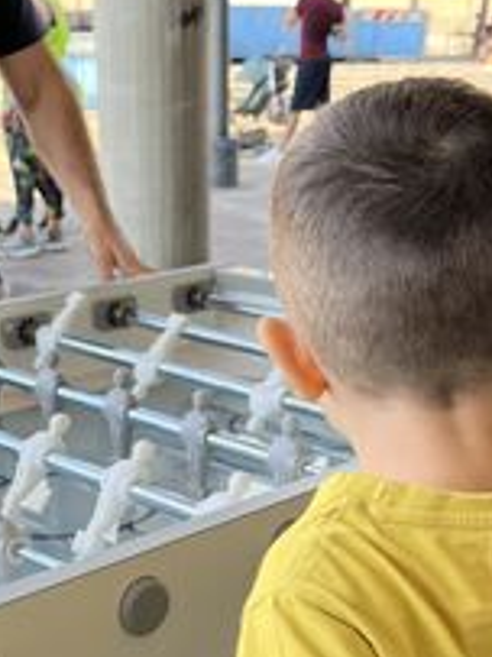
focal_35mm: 64
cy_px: 557
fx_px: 1214
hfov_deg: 22.9
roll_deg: +1.3
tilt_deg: -25.0
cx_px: 228
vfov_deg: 29.4
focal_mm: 5.1
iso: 50
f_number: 1.6
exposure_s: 1/299
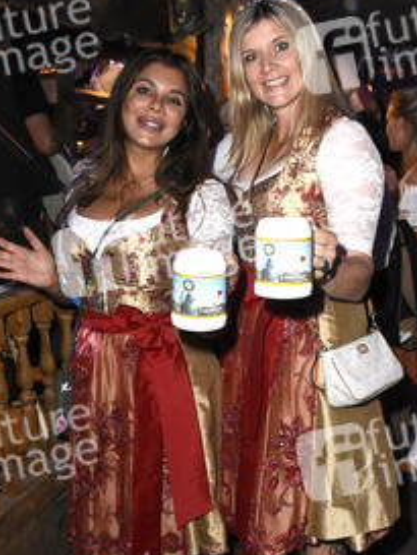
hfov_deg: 37.7
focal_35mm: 38
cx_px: 216
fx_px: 610
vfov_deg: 48.4
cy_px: 352
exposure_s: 1/60
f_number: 6.3
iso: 3200
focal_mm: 18
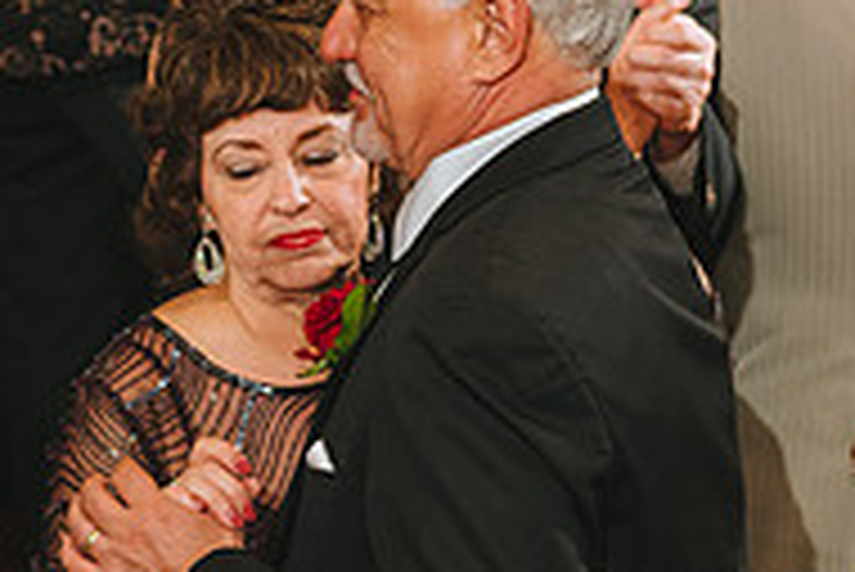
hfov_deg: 15.2
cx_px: 225
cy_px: 390
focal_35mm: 134
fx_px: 3185
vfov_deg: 10.2
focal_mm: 44
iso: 1250
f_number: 3.5
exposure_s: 1/160
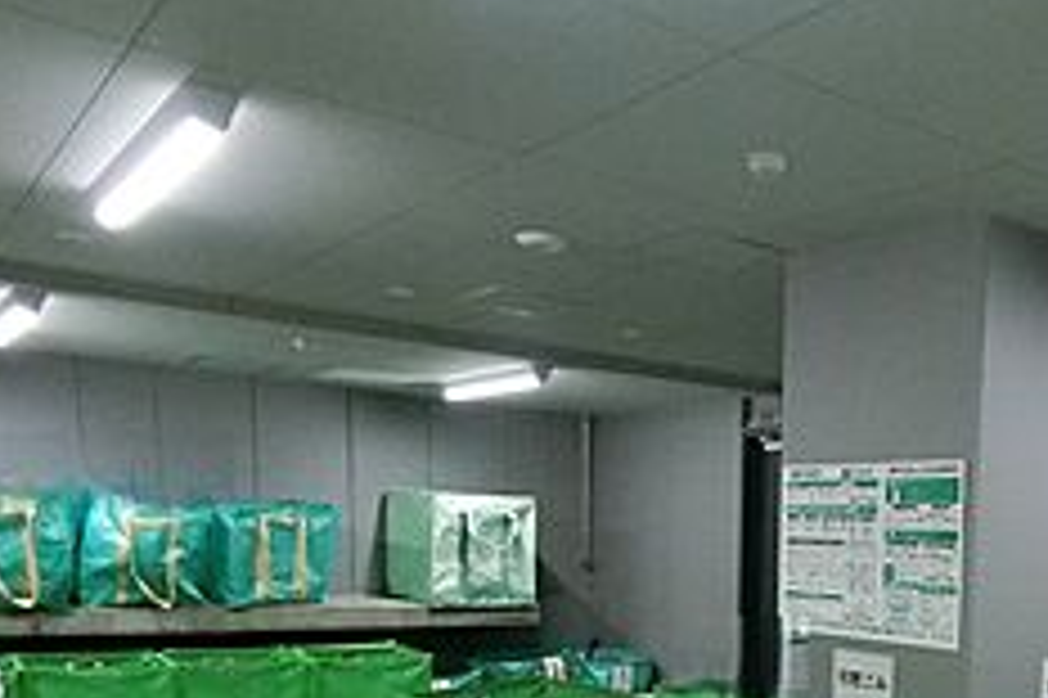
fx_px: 1105
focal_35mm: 38
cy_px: 712
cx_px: 846
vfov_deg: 32.0
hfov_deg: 47.8
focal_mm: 4.06
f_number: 2.7
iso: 1600
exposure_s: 1/200
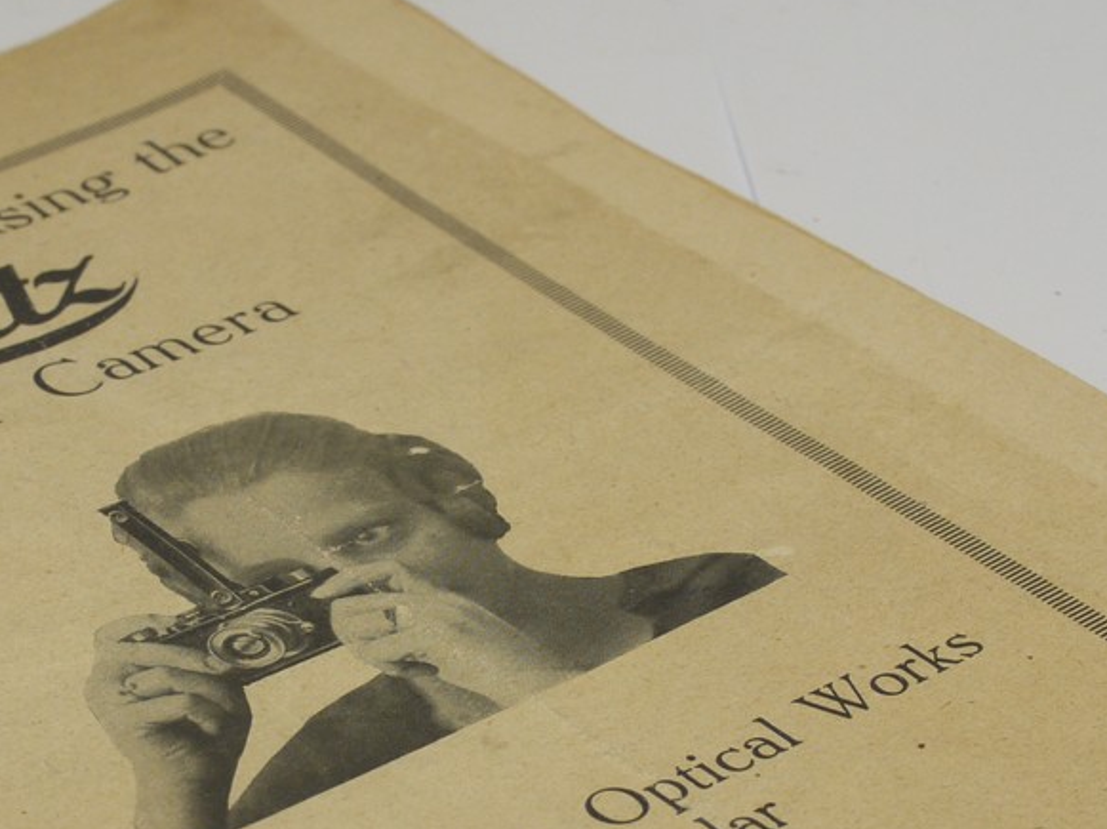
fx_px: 3963
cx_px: 410
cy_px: 638
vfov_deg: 11.9
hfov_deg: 15.9
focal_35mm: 124
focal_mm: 30
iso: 400
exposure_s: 1/25
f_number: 9
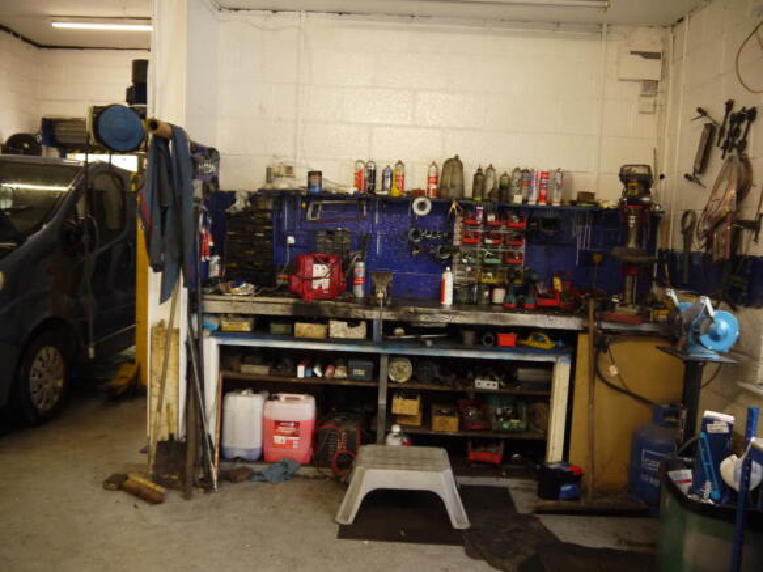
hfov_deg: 63.5
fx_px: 617
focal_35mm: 28
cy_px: 286
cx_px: 382
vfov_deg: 49.7
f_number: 3.5
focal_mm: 14
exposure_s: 1/60
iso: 800
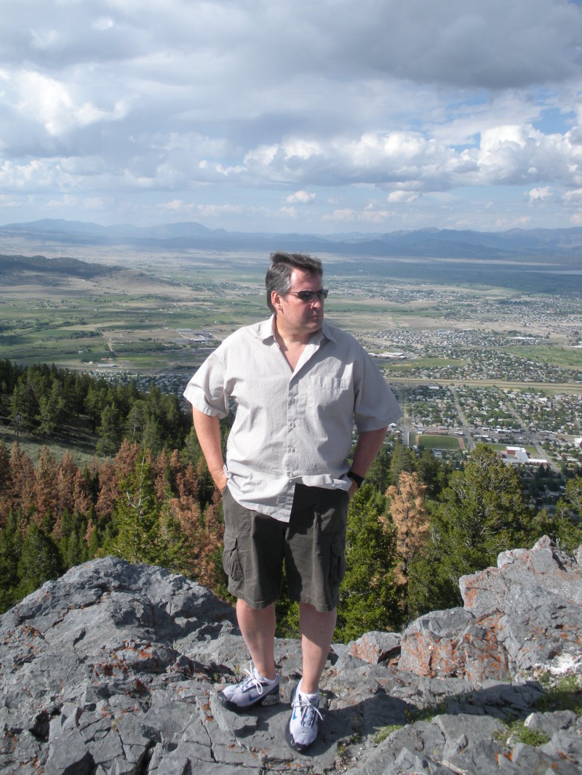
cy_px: 388
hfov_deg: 39.7
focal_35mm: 36
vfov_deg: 51.3
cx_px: 291
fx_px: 807
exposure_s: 1/728
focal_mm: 6.3
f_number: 3.5
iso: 64
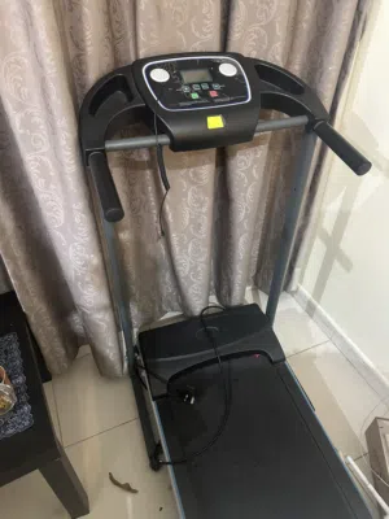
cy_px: 260
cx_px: 194
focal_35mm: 24
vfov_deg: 71.6
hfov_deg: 56.8
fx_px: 360
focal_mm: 6.86
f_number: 1.78
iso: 800
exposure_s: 1/33
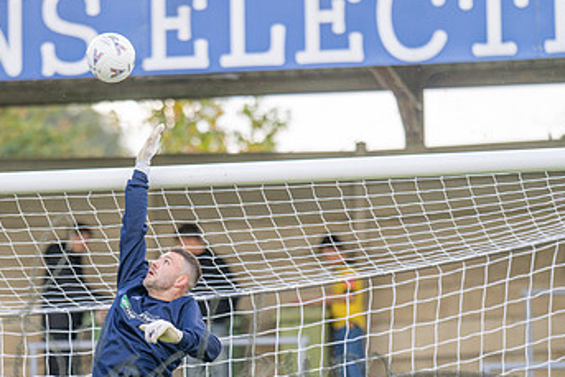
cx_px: 153
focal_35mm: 228
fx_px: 3580
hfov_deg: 9.0
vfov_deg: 6.0
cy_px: 310
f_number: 1.8
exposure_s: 1/2000
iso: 360
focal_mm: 135
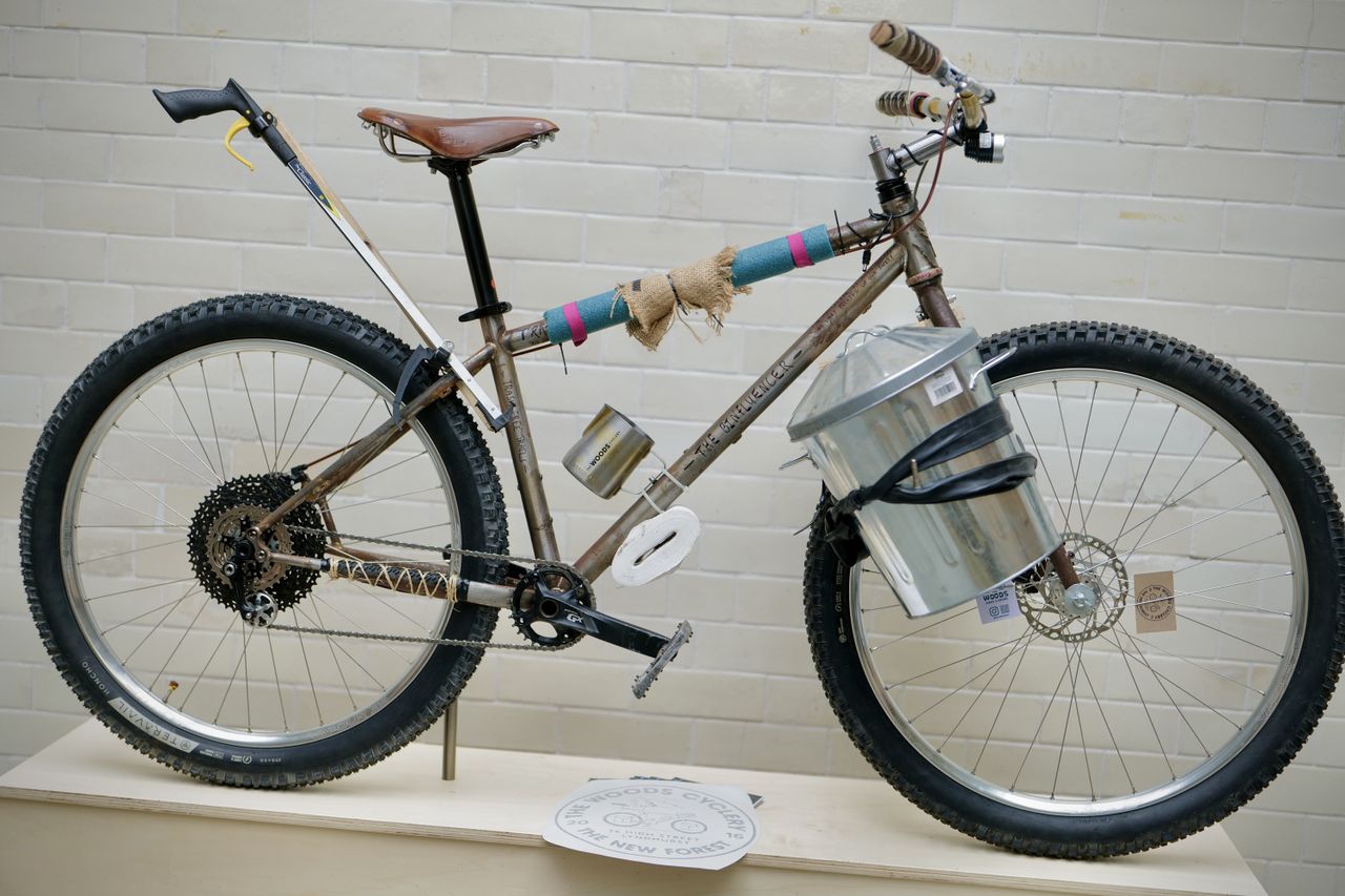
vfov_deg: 27.0
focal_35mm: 50
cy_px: 448
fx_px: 1868
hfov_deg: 39.6
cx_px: 672
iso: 100
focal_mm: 50
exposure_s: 1/200
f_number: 1.8
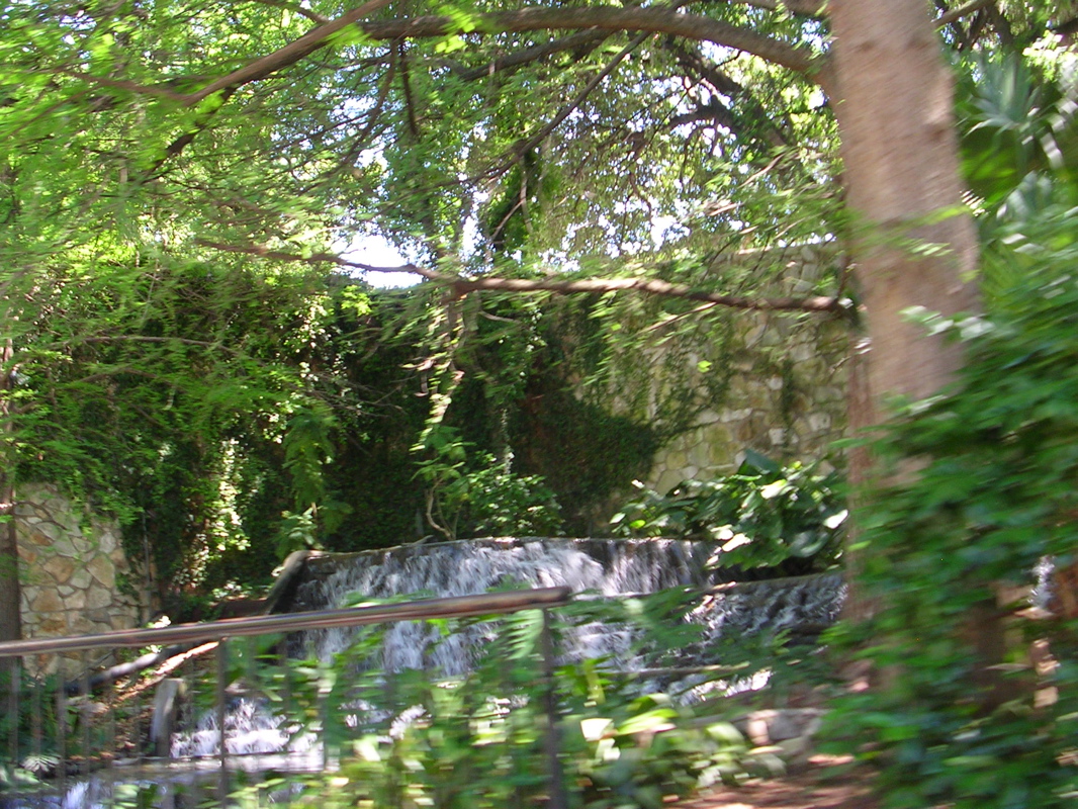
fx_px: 1651
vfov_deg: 27.5
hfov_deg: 36.2
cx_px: 539
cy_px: 404
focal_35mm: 53
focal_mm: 8
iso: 50
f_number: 3.2
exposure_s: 1/22.5
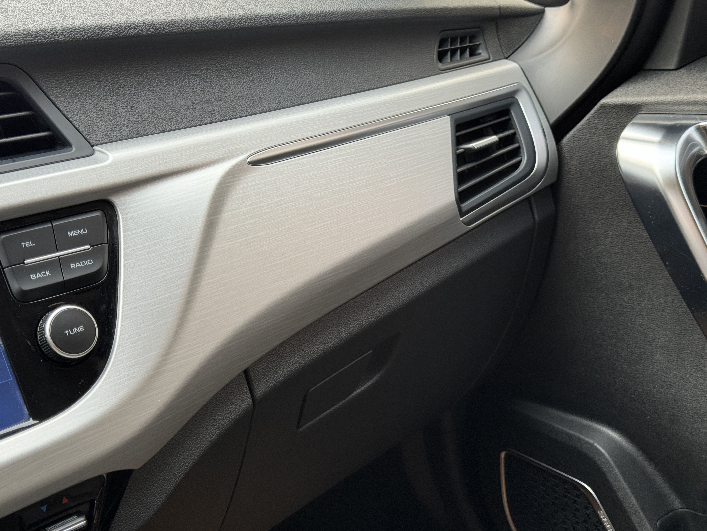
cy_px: 266
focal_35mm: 48
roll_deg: -0.6
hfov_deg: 39.7
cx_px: 354
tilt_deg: -21.3
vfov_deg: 30.3
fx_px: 980
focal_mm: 6.86
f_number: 1.78
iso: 100
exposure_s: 1/116
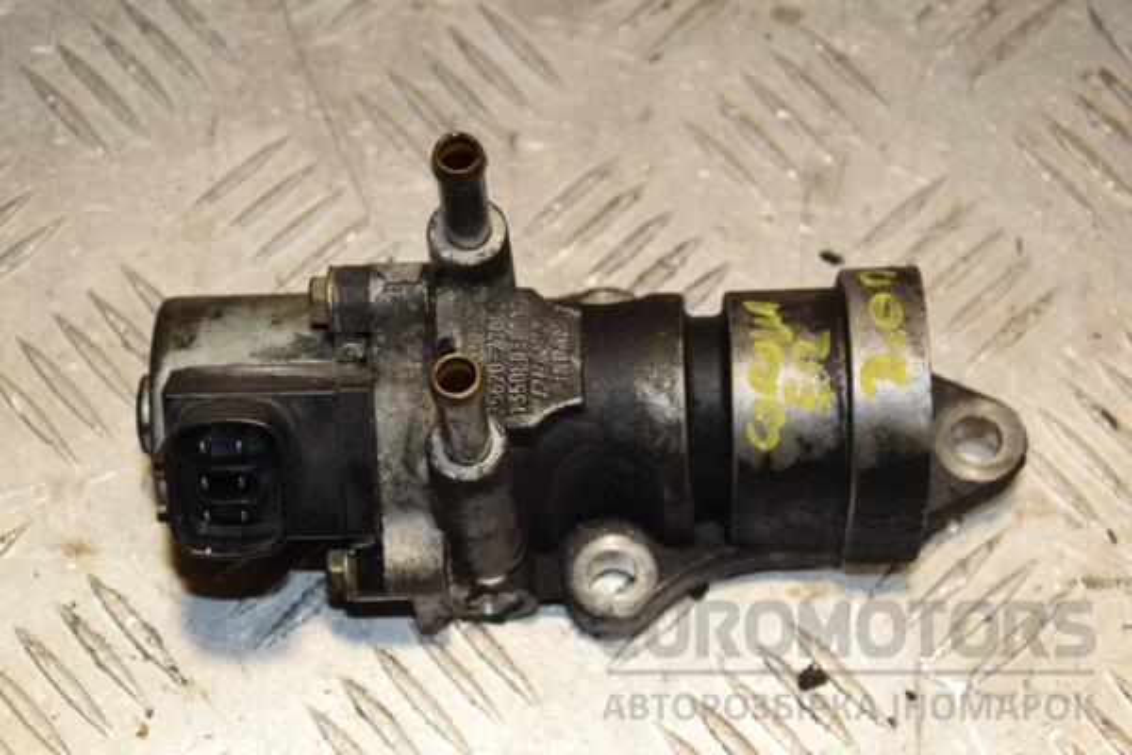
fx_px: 3301
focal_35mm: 105
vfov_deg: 13.0
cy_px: 378
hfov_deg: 19.5
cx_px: 566
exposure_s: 1/200
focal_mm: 70
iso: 800
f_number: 7.1
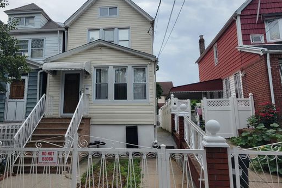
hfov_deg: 60.1
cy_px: 74
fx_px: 243
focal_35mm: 31
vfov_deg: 42.1
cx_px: 124
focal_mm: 5.4
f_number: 1.8
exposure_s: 1/2054
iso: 40
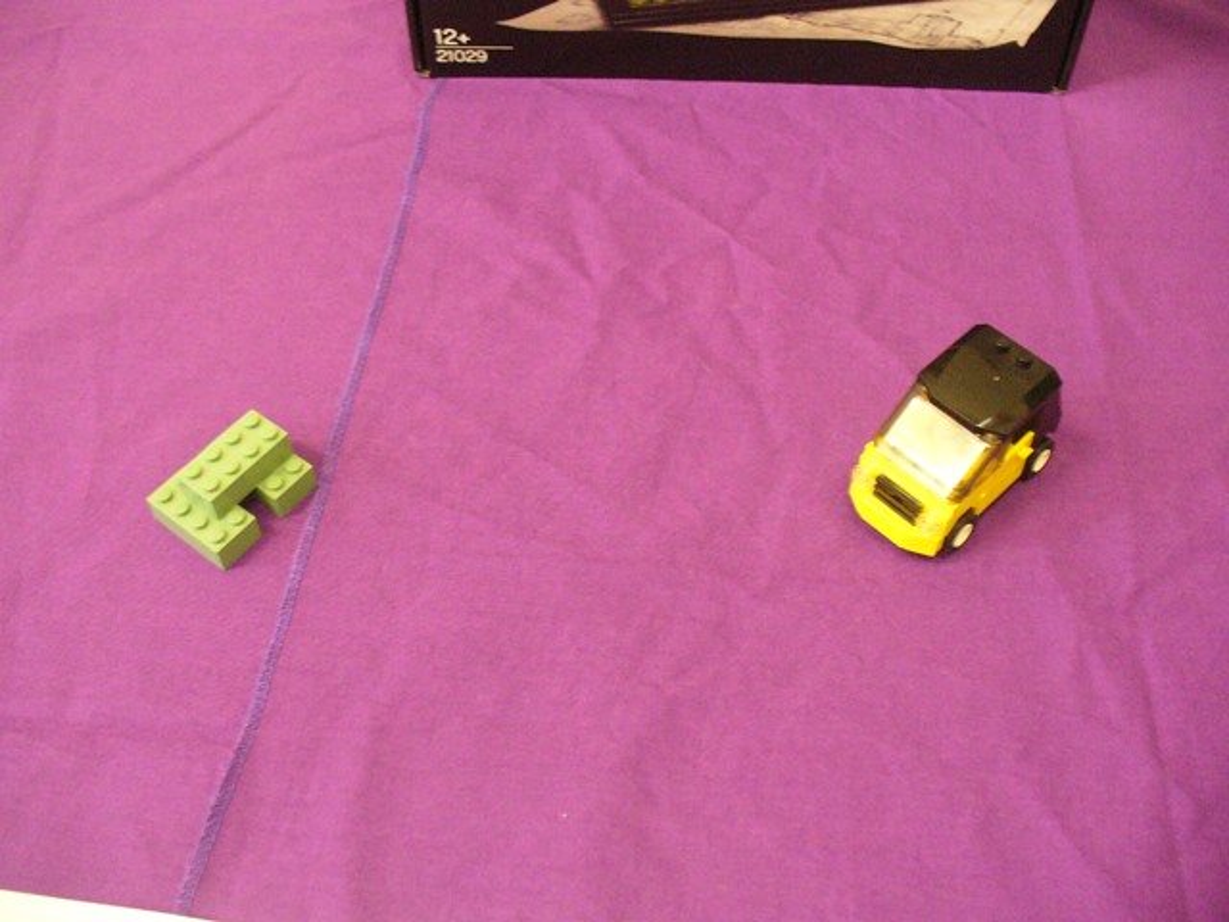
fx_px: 1314
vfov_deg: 38.7
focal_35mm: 37
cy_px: 461
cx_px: 614
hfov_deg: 50.1
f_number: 2.8
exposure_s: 1/13
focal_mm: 6.1
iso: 400
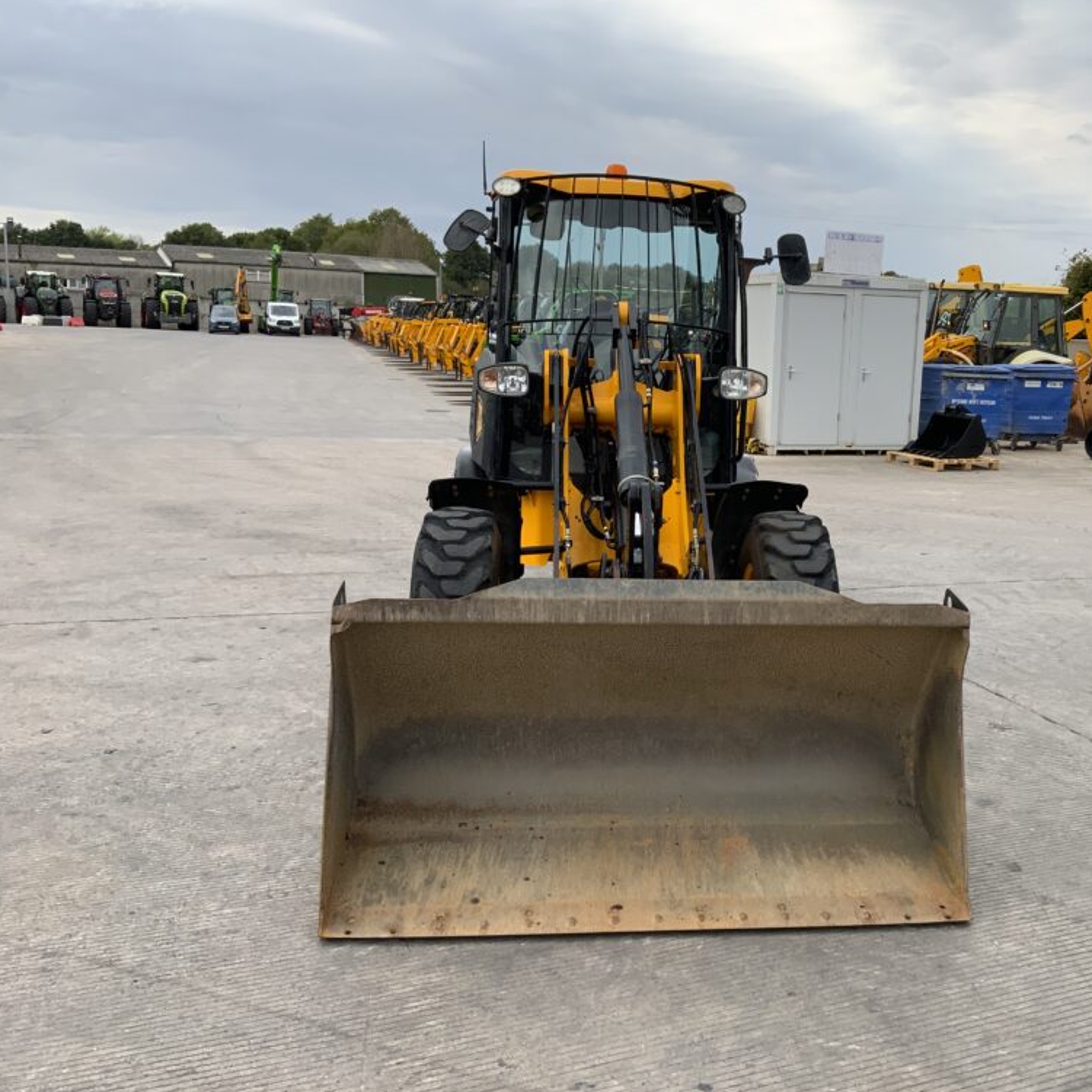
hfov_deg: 46.6
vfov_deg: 47.2
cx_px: 713
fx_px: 1249
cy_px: 550
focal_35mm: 35
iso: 16
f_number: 1.8
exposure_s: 1/792
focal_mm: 3
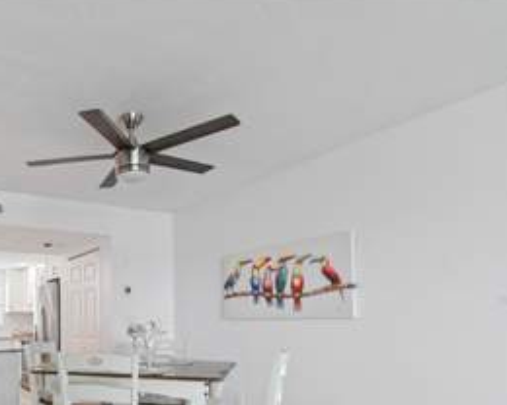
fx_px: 390
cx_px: 84
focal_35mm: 26
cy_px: 299
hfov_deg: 59.5
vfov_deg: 52.7
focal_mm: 10
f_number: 4.5
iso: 100
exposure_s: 1/3
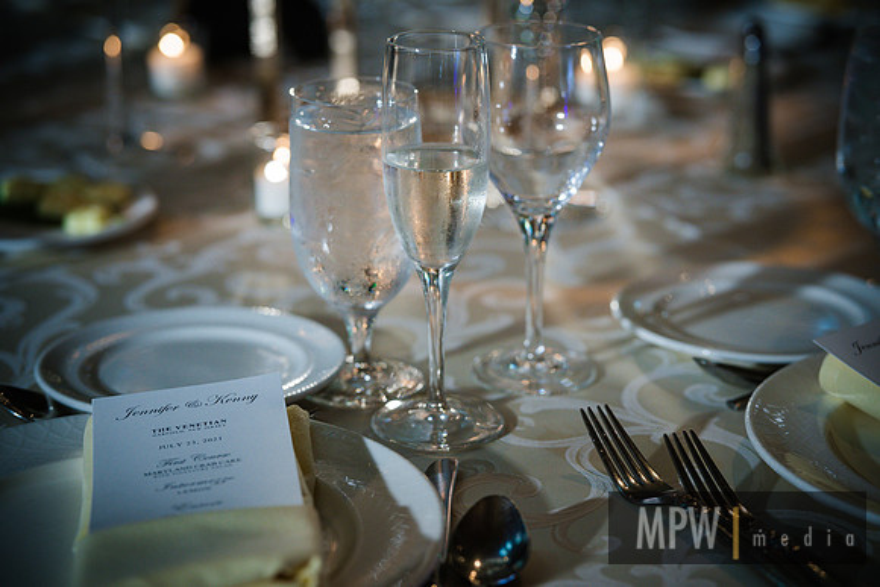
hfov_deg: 27.0
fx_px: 1834
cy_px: 294
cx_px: 440
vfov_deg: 18.2
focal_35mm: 75
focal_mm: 75
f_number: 2.8
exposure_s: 1/125
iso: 1600
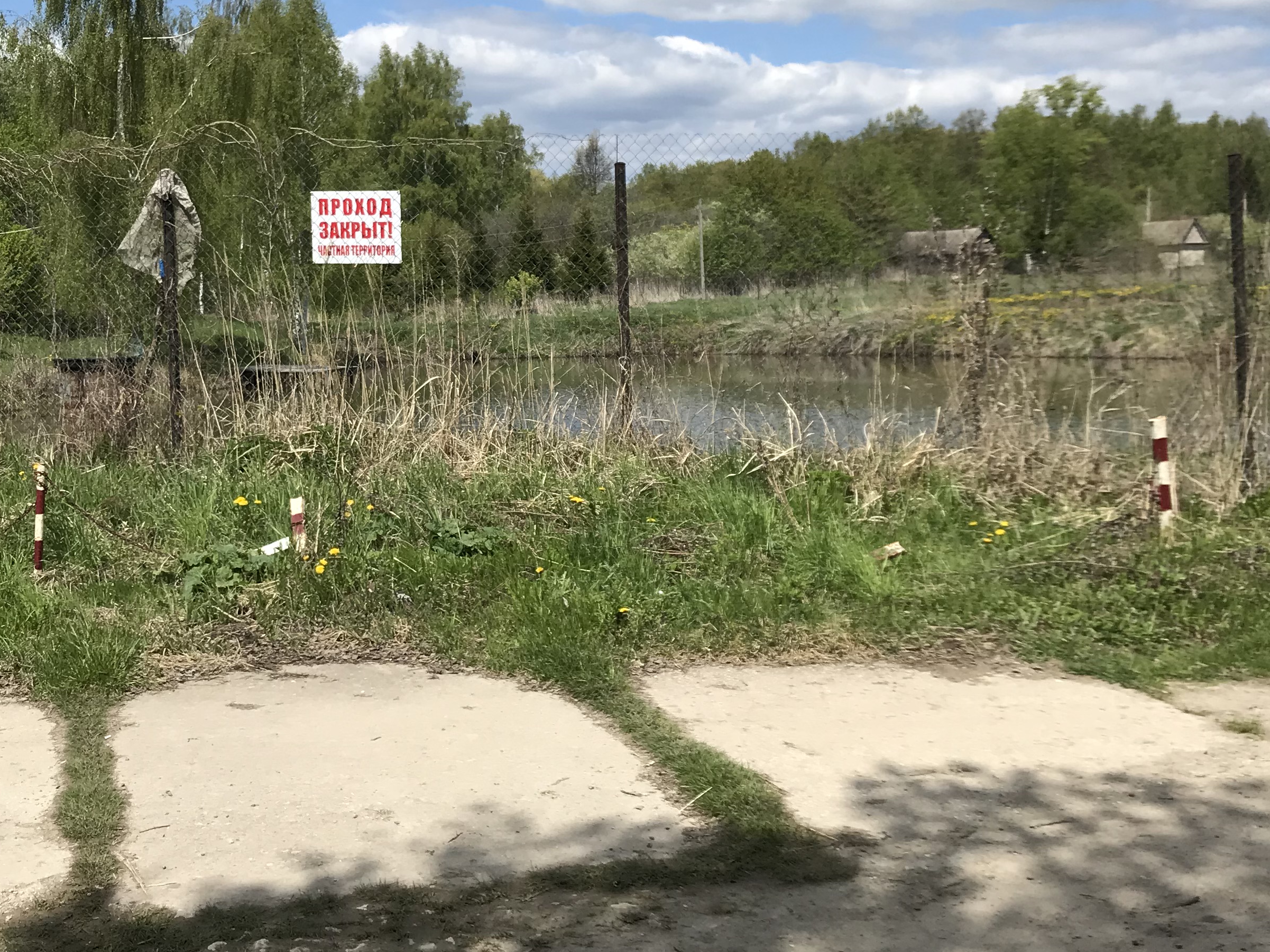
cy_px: 376
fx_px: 1725
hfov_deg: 40.3
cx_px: 509
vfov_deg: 30.8
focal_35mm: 47
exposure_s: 1/3096
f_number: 1.8
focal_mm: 3.99
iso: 20
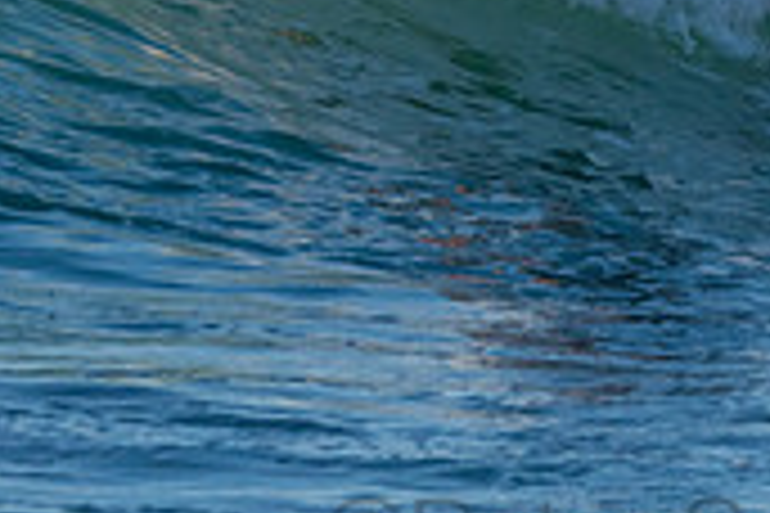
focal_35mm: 1928
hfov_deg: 1.1
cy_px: -209
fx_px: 41235
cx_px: 675
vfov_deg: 0.7
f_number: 5.6
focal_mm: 380
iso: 720
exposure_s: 1/1250
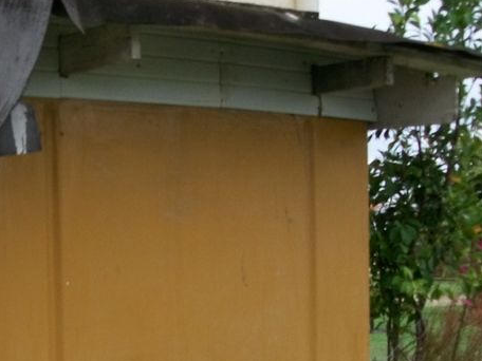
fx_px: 1100
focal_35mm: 79
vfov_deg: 18.4
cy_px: 307
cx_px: 2
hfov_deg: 23.7
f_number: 2.7
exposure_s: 1/160
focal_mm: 6
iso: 80
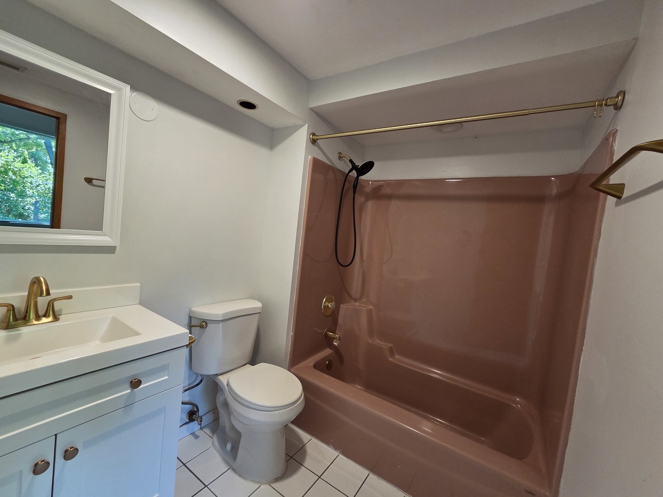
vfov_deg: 89.9
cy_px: 248
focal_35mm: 13
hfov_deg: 106.2
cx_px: 332
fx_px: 249
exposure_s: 1/60
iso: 250
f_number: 2.2
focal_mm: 2.2
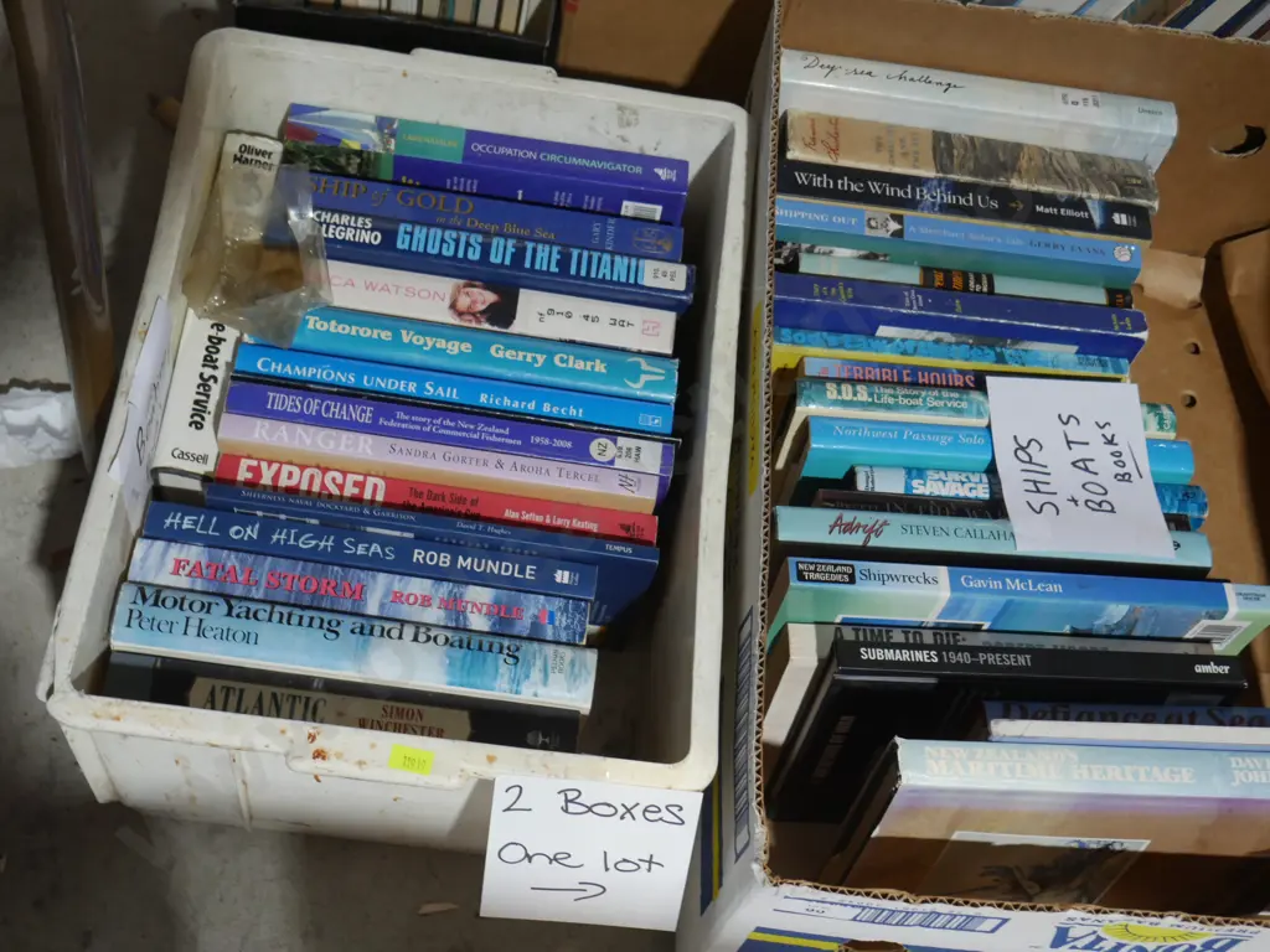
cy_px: 476
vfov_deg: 28.0
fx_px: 1908
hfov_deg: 36.8
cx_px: 635
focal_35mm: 52
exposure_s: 1/60
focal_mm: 26
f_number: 5.3
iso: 1000
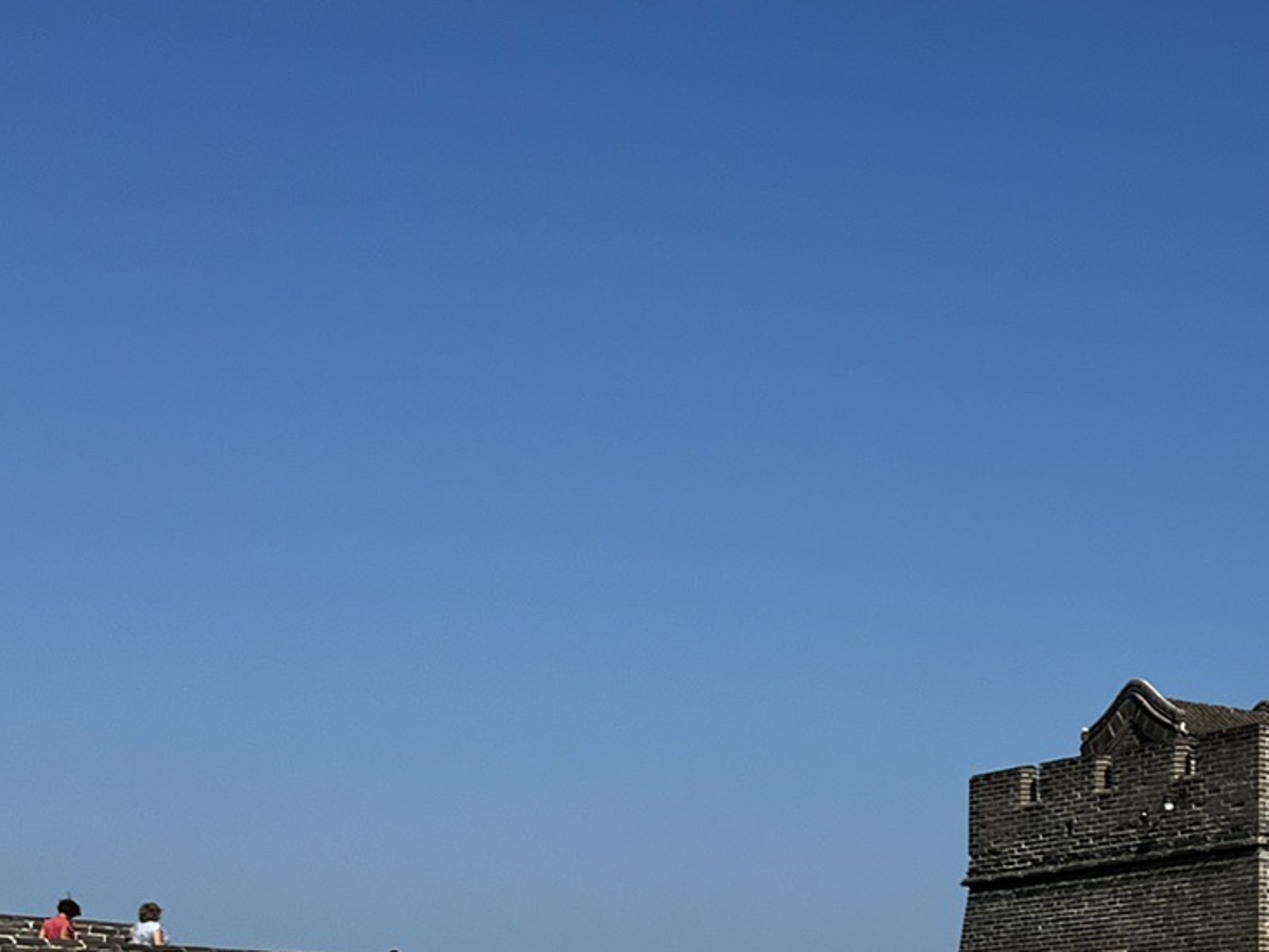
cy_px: 897
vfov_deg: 20.2
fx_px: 2603
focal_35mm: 71
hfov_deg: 25.7
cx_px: 1342
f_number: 1.5
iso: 50
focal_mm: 5.7
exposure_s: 1/6579
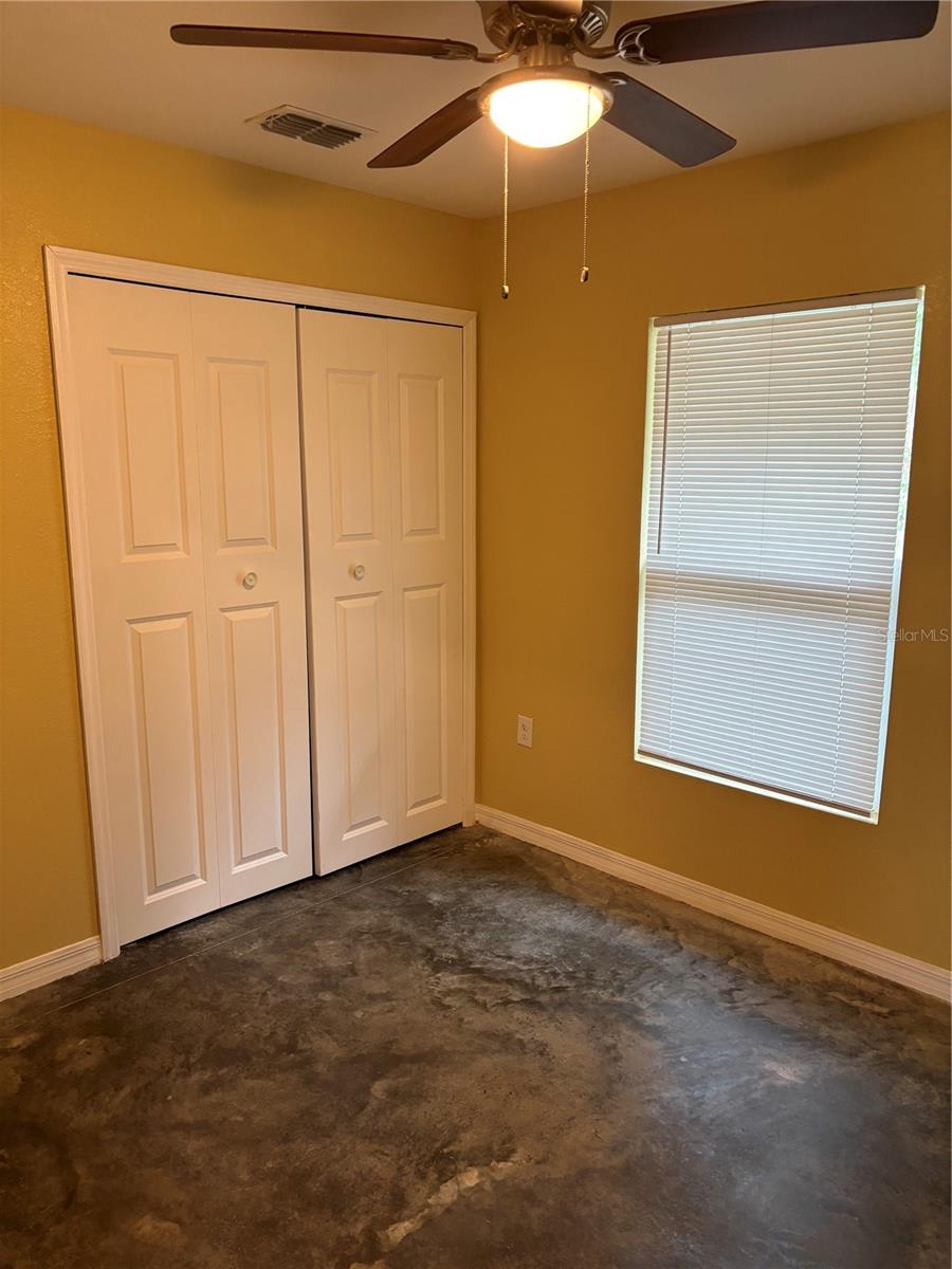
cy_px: 634
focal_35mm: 26
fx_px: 953
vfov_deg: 67.3
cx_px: 476
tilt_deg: -11.4
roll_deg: -0.8
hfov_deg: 53.1
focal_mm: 5.96
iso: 200
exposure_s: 1/60
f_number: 1.6
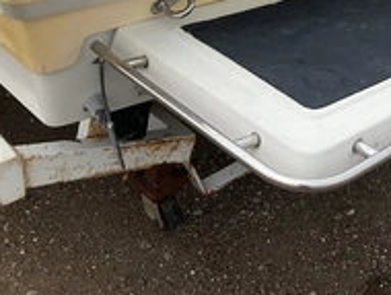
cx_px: 393
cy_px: -6
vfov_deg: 23.0
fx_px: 690
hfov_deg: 29.5
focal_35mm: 61
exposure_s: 1/1451
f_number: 1.8
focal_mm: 3
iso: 25
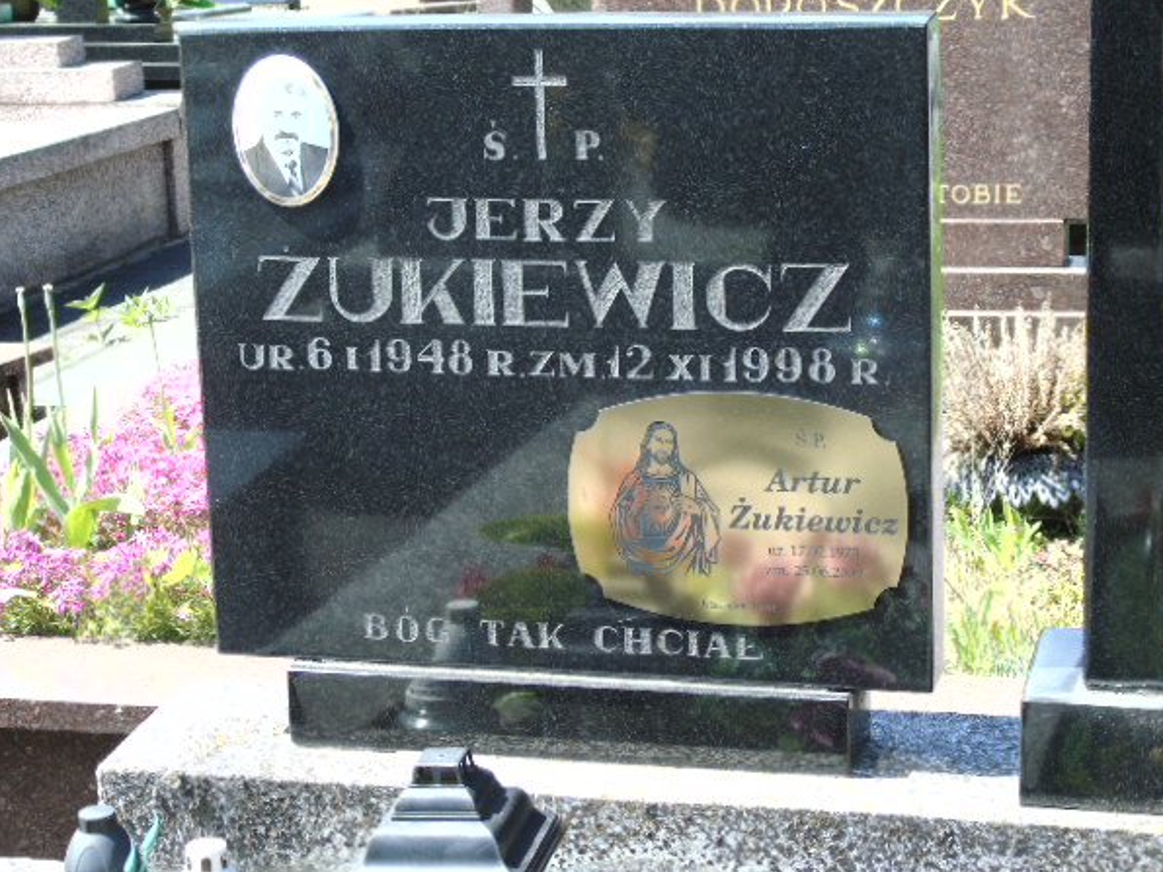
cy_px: 421
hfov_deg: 22.3
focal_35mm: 88
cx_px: 554
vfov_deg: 16.8
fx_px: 2957
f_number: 4.1
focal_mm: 15
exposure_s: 1/160
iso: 80
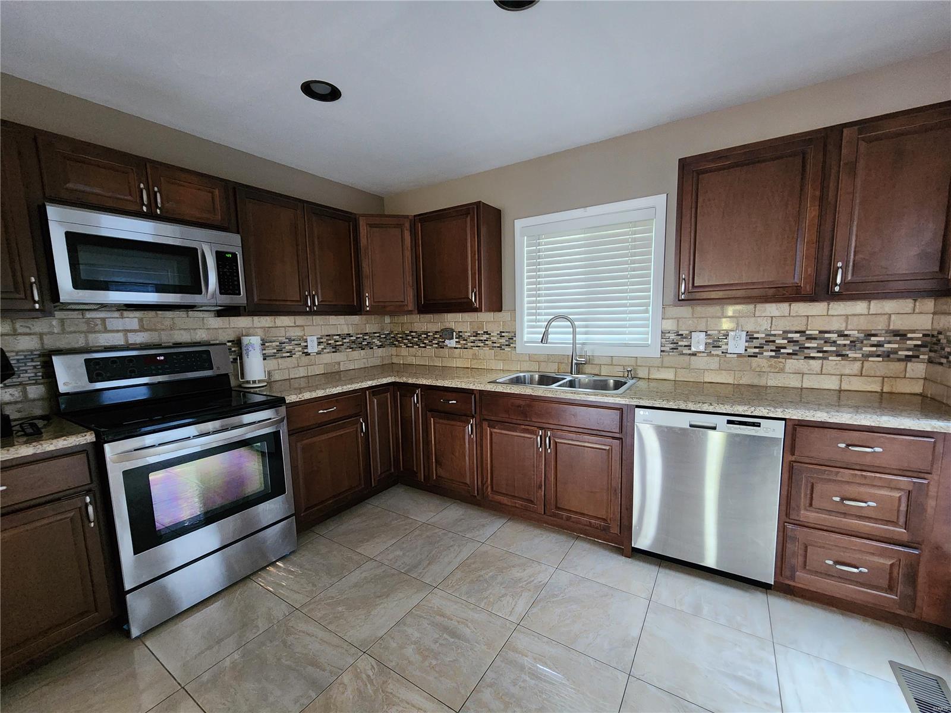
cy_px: 356
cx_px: 476
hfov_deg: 106.2
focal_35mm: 13
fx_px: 357
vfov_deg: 89.9
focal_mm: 2.2
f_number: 2.2
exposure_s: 1/30
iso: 640
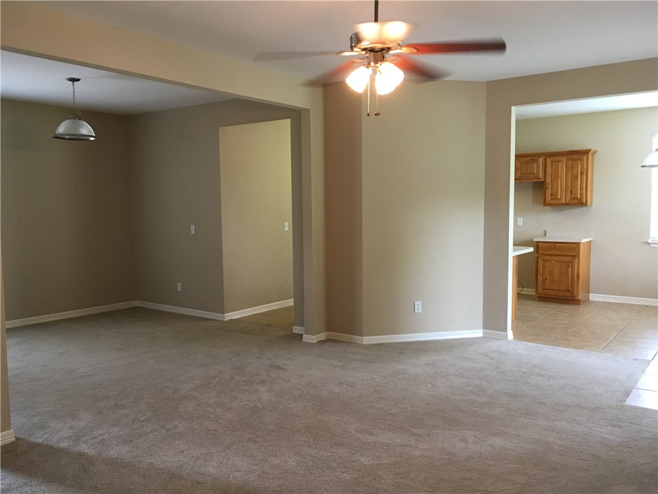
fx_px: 551
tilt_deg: -4.1
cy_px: 247
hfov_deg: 61.7
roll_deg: +1.1
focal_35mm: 29
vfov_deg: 48.2
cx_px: 329
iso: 125
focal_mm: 4.15
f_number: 2.2
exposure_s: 1/30
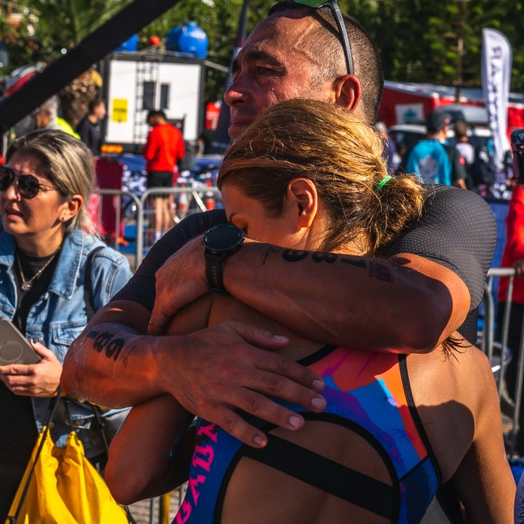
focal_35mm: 94
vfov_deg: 18.5
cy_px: 252
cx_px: 168
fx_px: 1610
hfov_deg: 18.4
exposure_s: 1/800
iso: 200
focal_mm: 60
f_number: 9
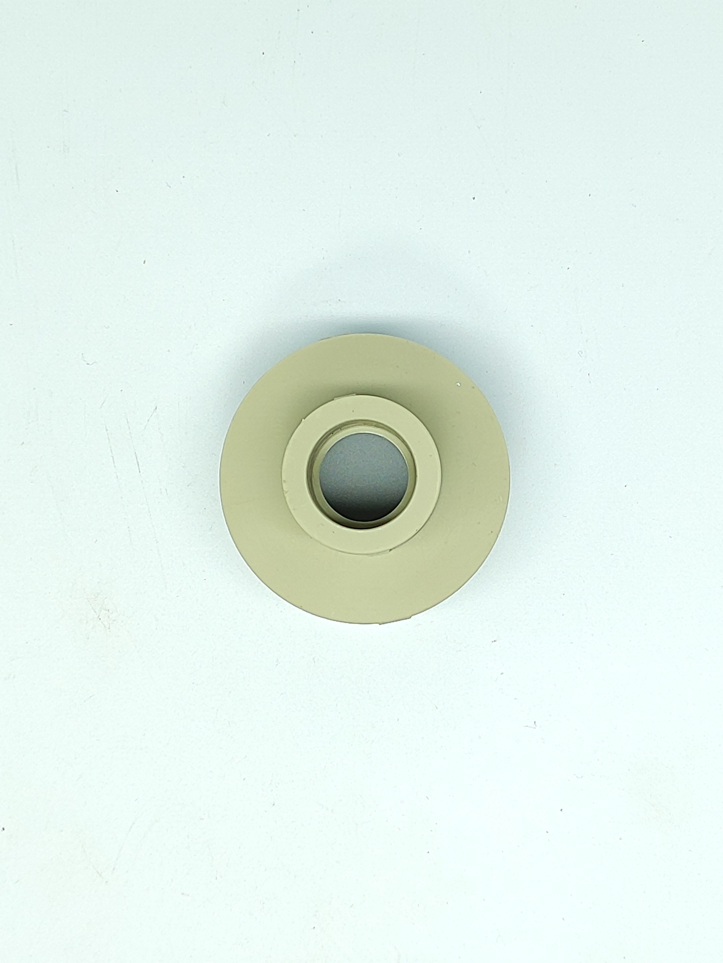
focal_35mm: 24
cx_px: 362
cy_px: 482
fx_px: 668
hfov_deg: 56.8
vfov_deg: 71.6
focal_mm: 5.89
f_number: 1.89
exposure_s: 1/200
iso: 200
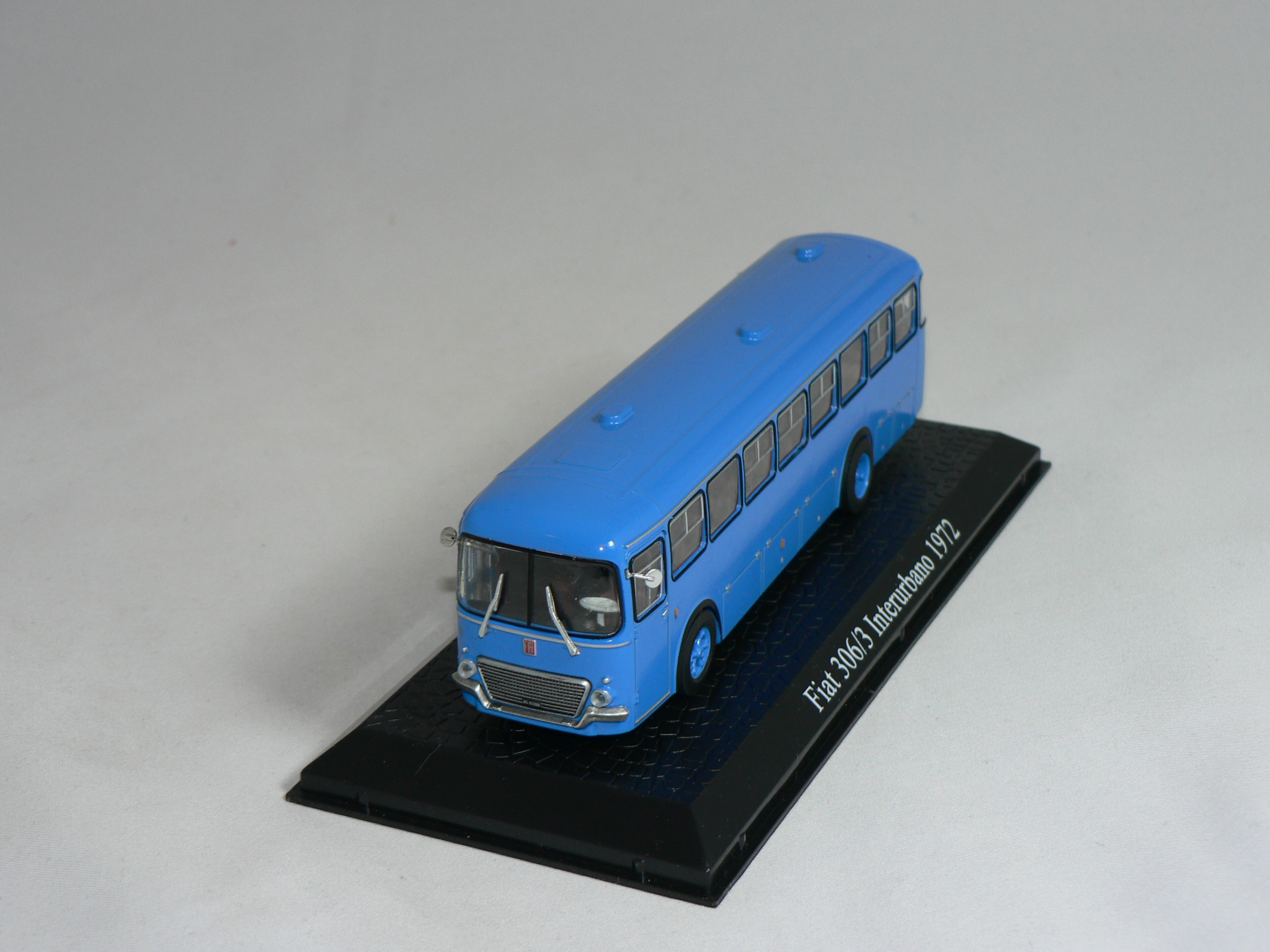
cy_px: 476
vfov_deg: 21.6
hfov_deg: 28.6
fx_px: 2495
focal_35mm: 68
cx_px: 635
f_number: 3.2
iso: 80
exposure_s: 1/60
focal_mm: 11.4
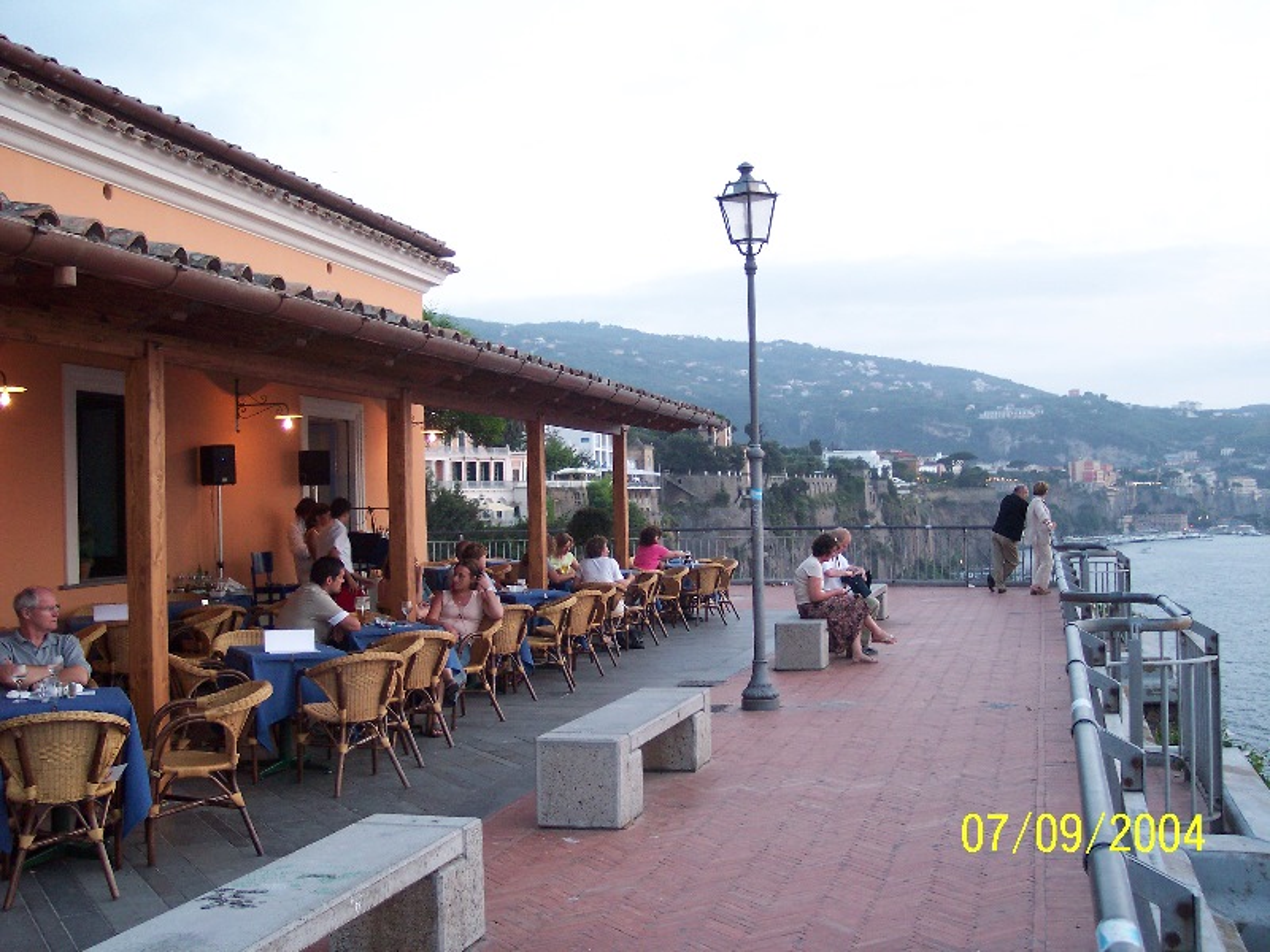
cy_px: 476
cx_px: 635
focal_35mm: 38
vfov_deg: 37.7
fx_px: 1394
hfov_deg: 49.0
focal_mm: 8
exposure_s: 1/30
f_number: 2.8
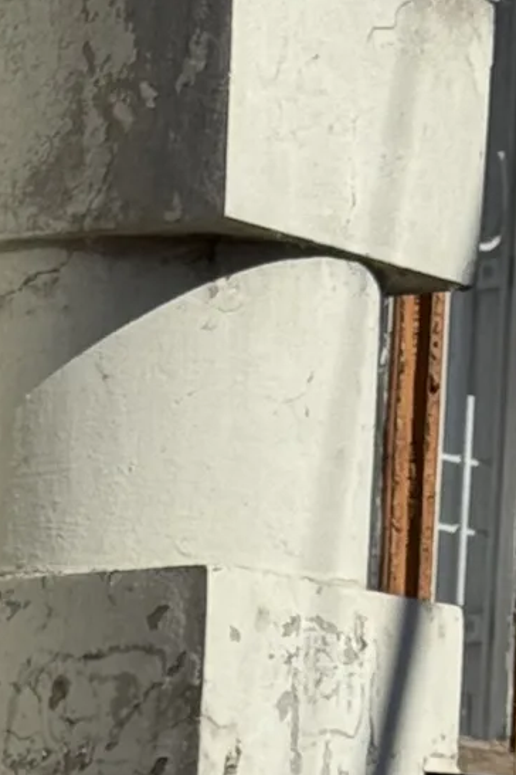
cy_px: 1632
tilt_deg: -4.3
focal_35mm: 234
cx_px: -252
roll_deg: -0.5
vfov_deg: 8.3
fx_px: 5031
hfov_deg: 5.8
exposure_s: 1/8772
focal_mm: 6.76
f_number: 1.78
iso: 80
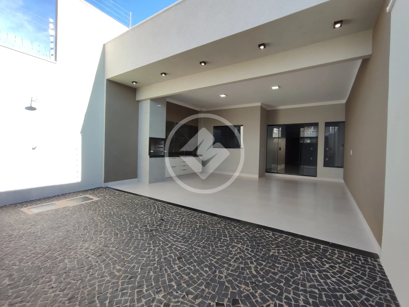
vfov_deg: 89.9
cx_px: 204
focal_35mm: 13
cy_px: 154
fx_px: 154
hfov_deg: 106.2
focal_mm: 1.66
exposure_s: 1/394
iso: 50
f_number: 2.2
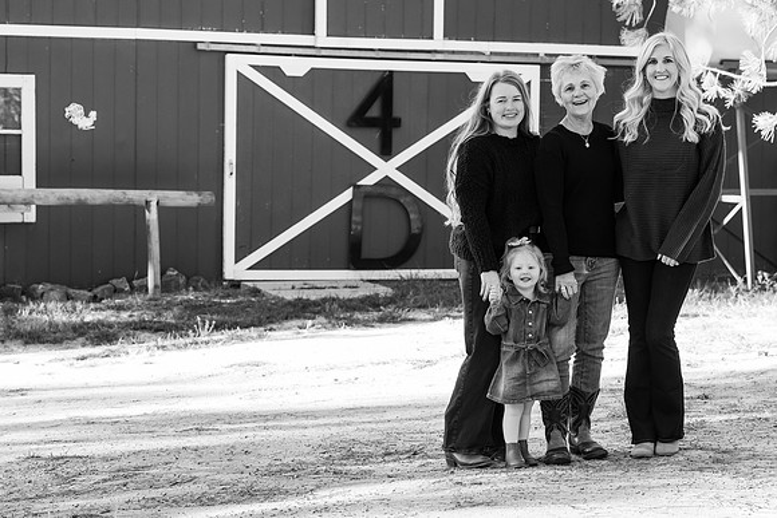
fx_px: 1878
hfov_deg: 23.4
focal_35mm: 87
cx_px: 388
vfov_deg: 15.7
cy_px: 259
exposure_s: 1/320
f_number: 6.3
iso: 1600
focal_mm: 87
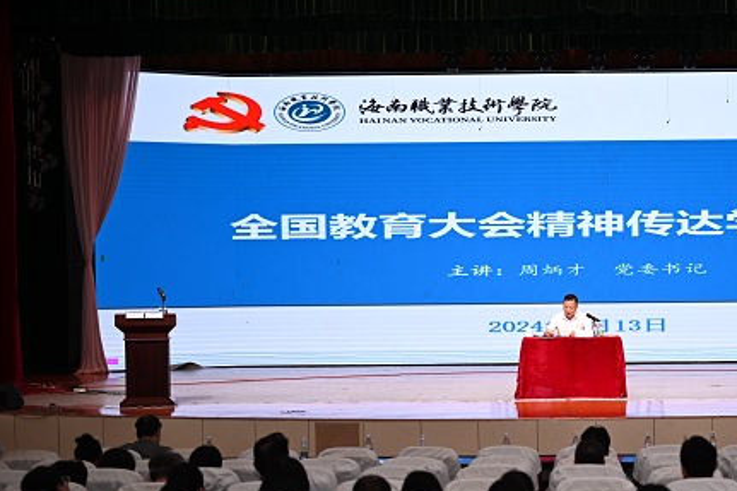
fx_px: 1330
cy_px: 339
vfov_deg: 20.8
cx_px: 585
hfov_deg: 30.3
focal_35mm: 65
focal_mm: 40
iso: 220
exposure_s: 1/125
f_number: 2
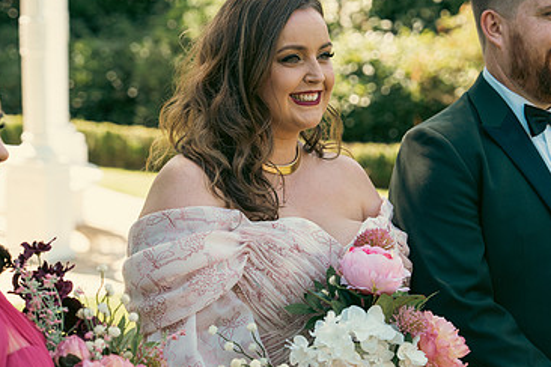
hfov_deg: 18.4
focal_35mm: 111
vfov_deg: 12.3
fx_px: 1699
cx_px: 348
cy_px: 208
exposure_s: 1/800
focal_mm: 70
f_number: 3.5
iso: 500
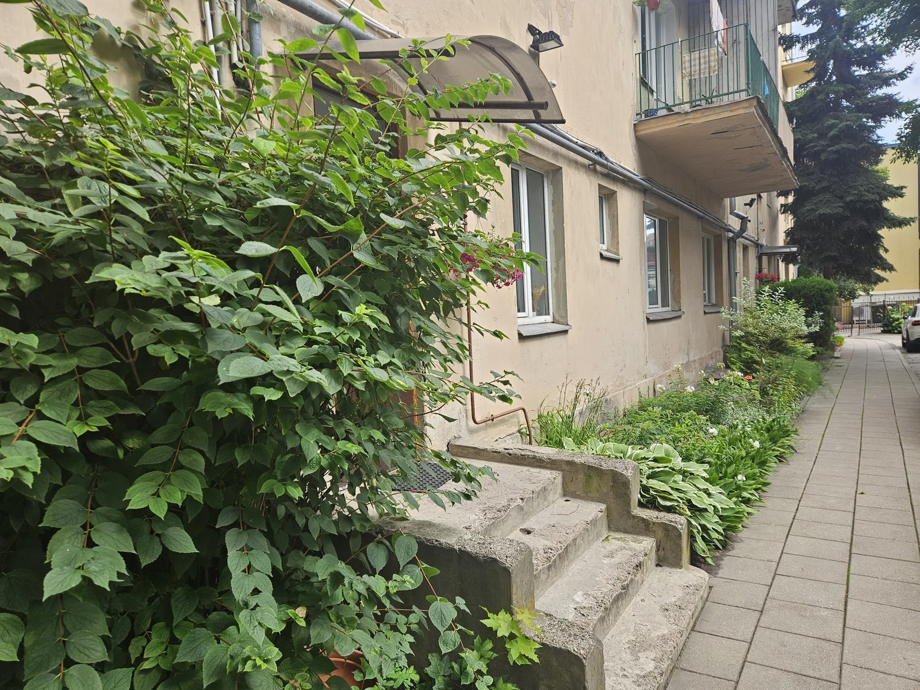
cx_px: 460
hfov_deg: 73.9
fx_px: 611
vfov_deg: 58.9
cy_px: 345
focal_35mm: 23
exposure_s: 1/225
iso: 25
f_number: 1.8
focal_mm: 5.4
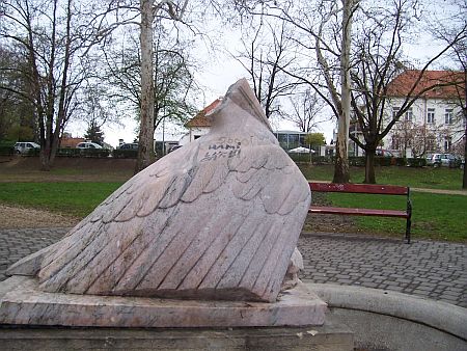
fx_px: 459
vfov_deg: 41.8
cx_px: 234
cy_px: 176
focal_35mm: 34
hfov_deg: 53.9
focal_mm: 5.6
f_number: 2.7
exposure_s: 1/250
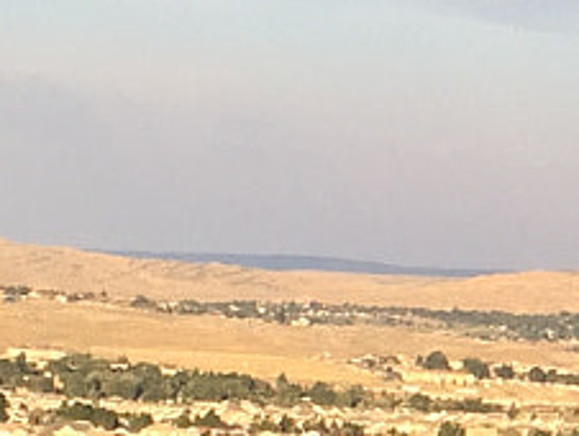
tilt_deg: -4.4
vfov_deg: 7.2
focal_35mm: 205
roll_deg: -2.4
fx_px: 3433
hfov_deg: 9.2
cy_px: 539
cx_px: 1040
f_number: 2.2
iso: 32
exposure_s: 1/494
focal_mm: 4.15
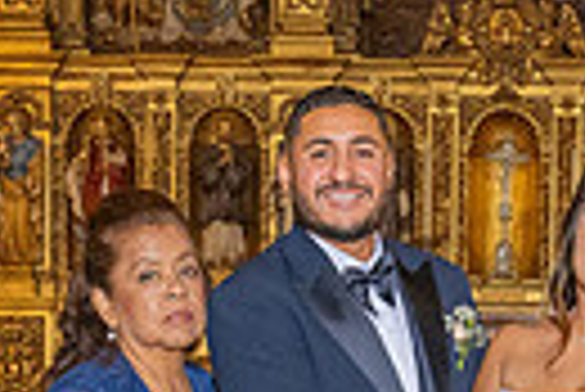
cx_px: 508
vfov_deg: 9.7
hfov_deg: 14.9
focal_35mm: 136
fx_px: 2212
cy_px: 674
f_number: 6.3
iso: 2000
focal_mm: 30.5
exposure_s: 1/200
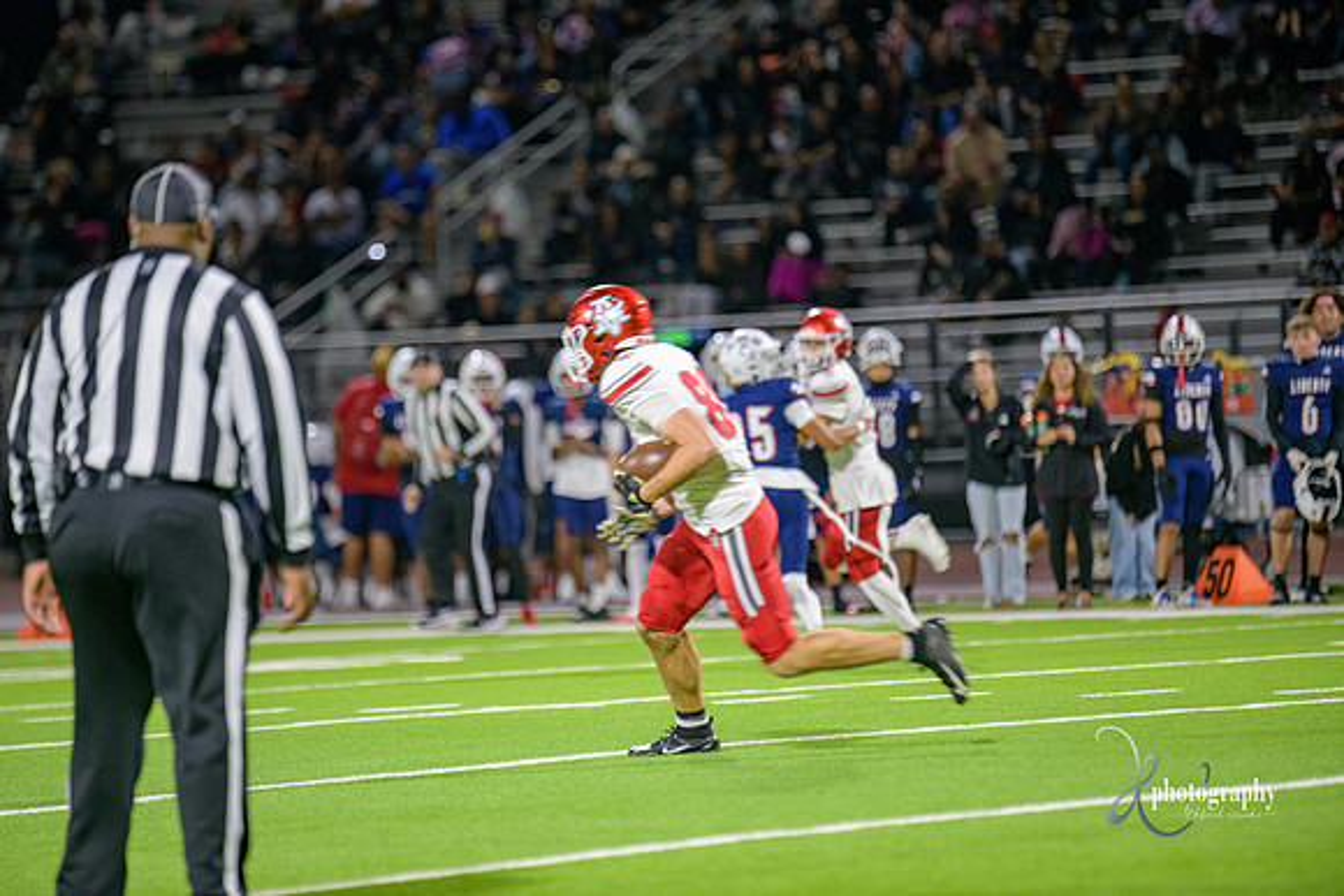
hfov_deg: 6.9
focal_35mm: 300
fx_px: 11202
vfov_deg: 4.6
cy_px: 448
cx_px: 672
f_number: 2.8
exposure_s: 1/250
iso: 2000
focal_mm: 300
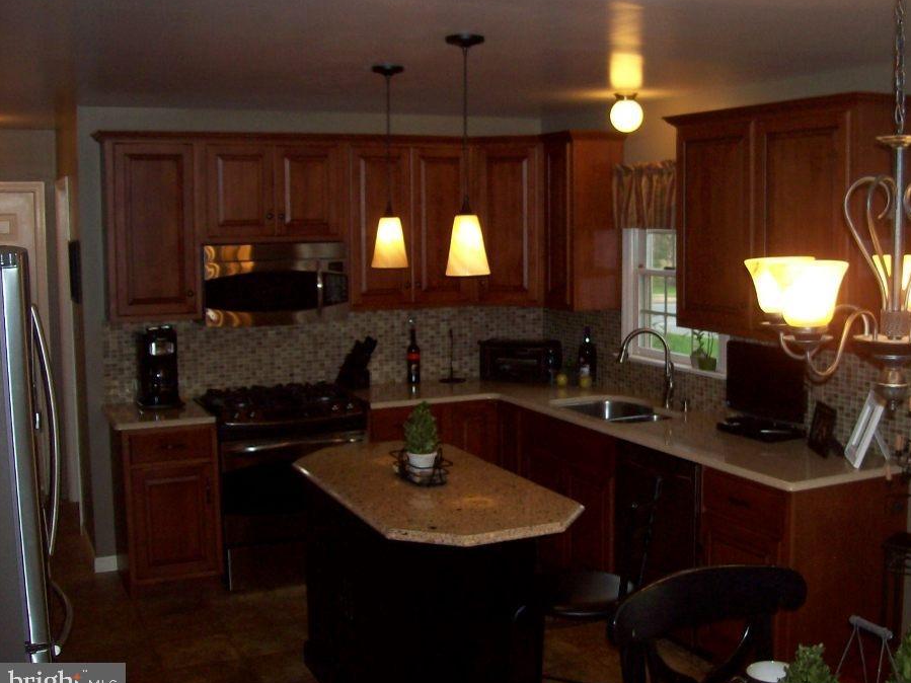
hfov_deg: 45.7
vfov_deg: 35.1
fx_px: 1079
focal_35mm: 41
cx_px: 518
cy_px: 315
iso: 80
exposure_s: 1/64
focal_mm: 6
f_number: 2.7
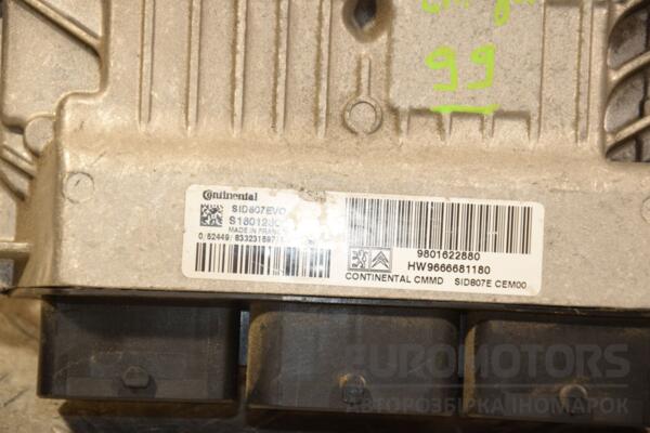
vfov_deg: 8.7
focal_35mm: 158
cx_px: 325
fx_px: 2844
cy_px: 216
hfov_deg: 13.0
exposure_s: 1/200
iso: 800
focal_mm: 105
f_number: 6.3
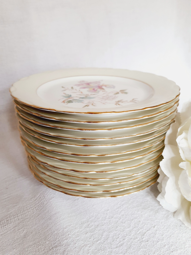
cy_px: 128
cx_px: 96
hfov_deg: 53.1
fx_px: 191
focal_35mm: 26
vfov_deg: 67.3
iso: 320
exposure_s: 1/100
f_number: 1.7
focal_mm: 4.32
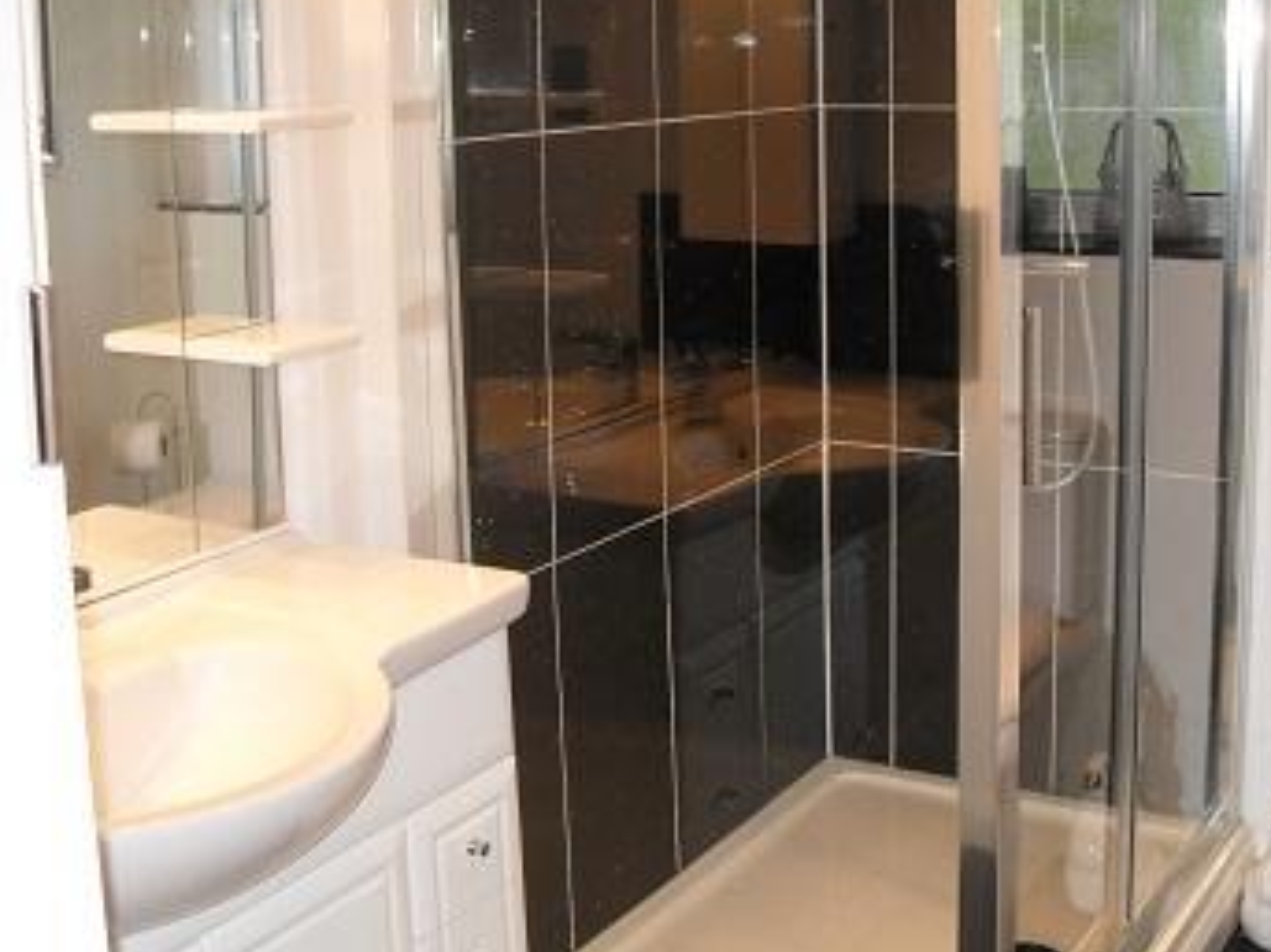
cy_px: 322
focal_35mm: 49
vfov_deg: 29.5
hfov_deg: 38.8
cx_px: 763
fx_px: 1799
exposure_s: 1/45
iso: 200
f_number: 2.8
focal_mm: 6.2
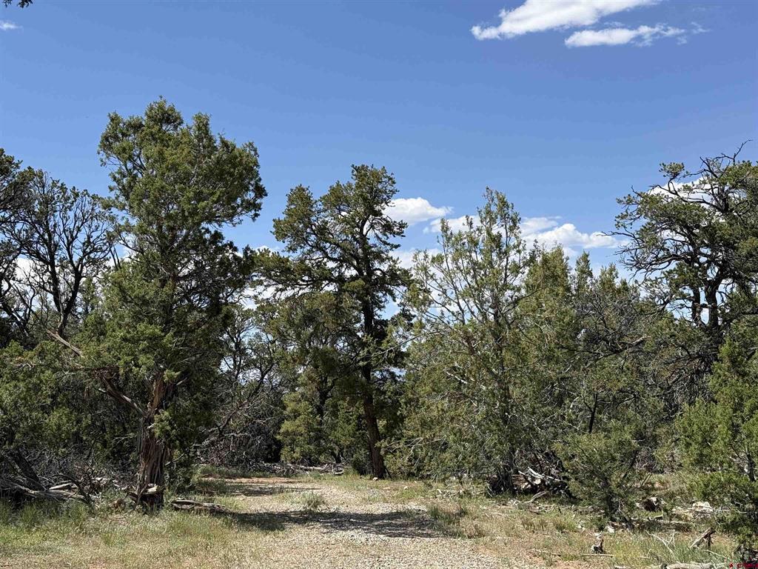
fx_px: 1051
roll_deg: +3.0
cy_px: 284
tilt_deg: +5.3
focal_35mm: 48
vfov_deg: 30.3
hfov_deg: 39.7
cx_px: 379
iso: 64
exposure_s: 1/4329
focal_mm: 6.76
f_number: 1.78
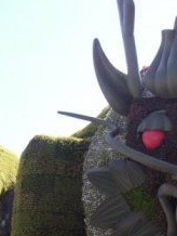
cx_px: 82
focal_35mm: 78
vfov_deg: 24.0
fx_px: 531
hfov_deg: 18.9
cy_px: 231
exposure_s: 1/250
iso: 160
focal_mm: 6
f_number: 6.6
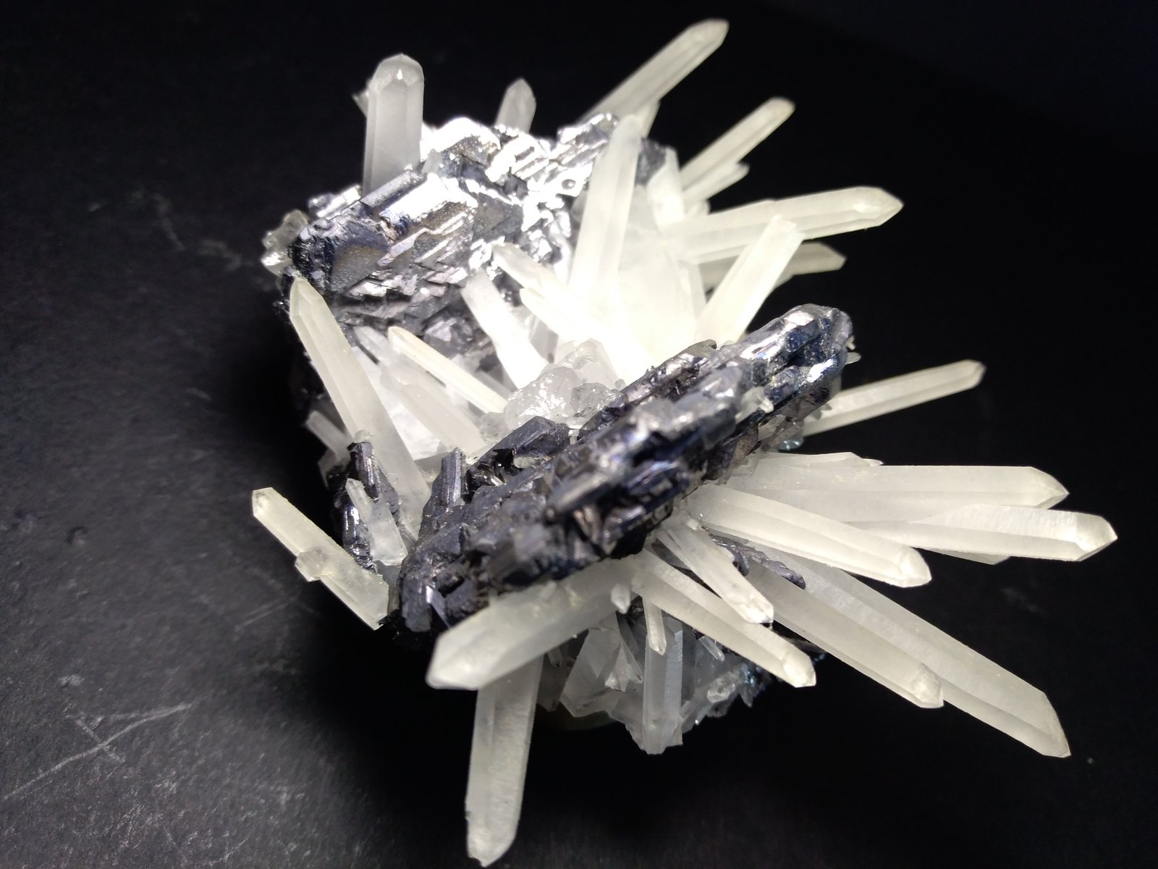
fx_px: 870
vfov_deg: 53.1
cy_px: 434
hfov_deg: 67.3
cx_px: 579
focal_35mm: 26
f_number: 2
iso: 175
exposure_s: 1/30
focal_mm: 3.54
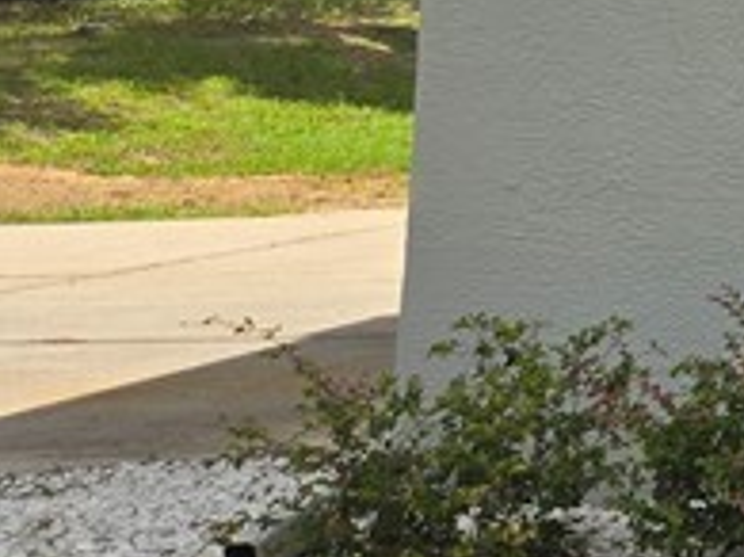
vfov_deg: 11.9
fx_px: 2599
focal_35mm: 121
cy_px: -183
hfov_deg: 12.5
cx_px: 1828
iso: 25
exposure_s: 1/2259
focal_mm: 5.4
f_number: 1.8
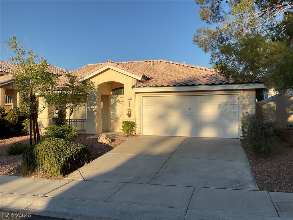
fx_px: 245
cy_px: 110
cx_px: 146
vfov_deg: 48.2
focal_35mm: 29
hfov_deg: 61.7
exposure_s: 1/1377
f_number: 1.8
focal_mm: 3
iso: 16
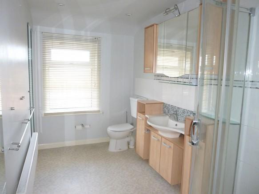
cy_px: 97
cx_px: 130
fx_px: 187
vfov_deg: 54.9
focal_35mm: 25
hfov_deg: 69.4
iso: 250
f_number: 3.1
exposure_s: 1/60
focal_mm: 4.5
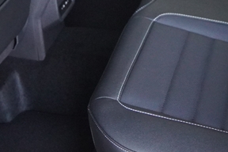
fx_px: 575
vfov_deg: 14.0
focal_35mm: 91
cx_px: 158
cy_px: -81
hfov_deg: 22.3
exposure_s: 1/160
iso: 2000
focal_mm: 17
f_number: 2.8
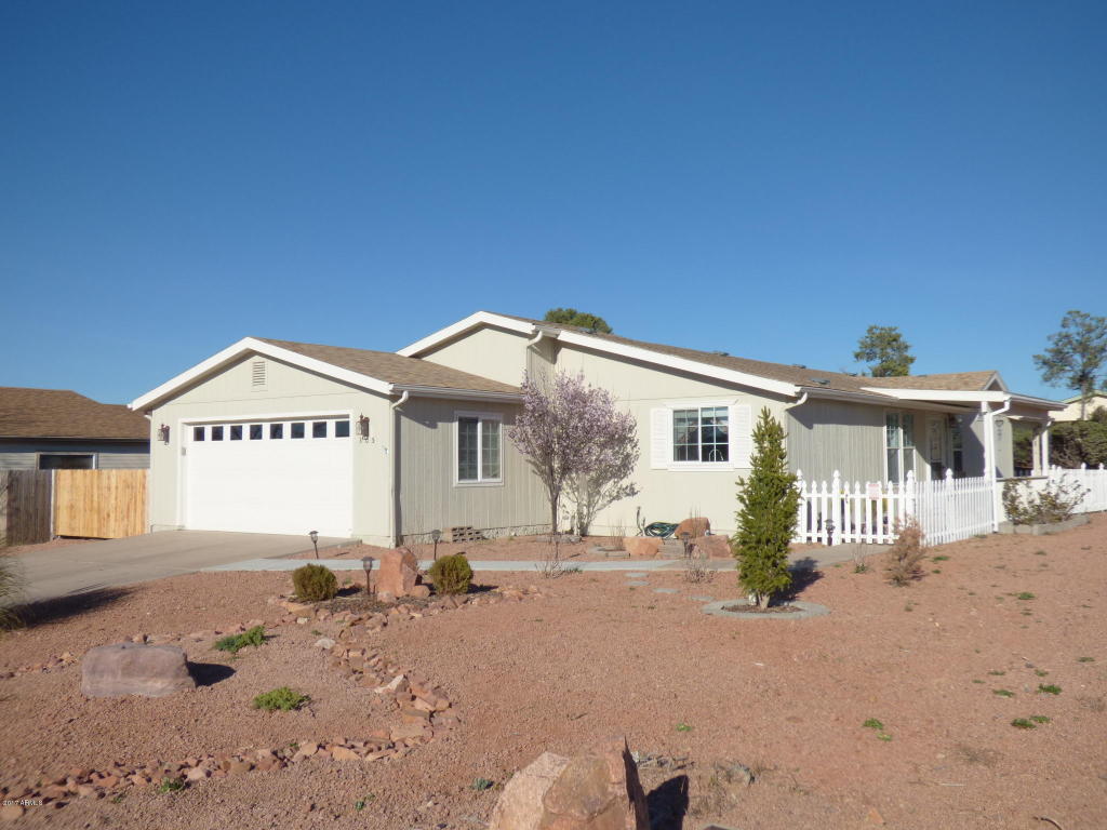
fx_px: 1055
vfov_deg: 42.9
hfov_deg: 55.4
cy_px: 415
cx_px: 554
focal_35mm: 33
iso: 100
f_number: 3.4
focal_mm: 5.97
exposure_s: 1/2000
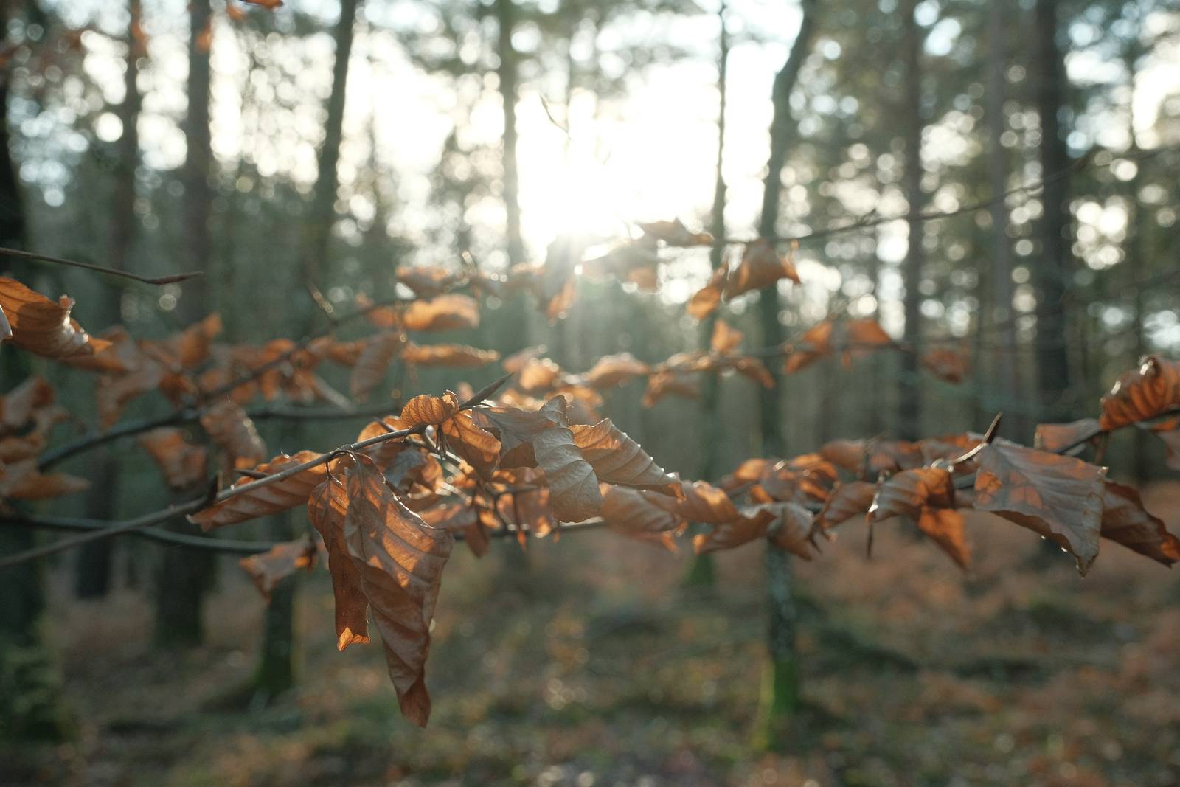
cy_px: 394
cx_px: 590
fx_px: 1082
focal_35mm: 33
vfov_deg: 40.0
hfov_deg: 57.2
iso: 800
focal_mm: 22.3
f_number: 5.6
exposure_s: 1/100
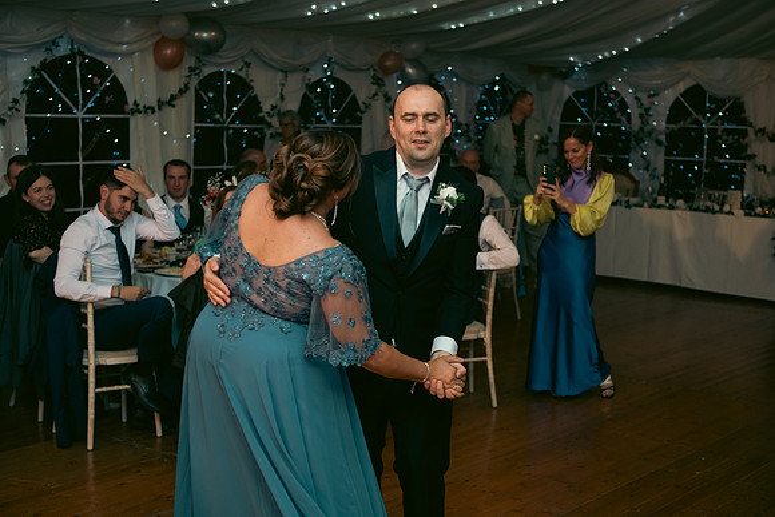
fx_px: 1184
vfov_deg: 24.6
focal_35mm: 55
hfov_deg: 36.2
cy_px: 258
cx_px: 388
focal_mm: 55
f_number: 3.5
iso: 800
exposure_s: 1/160
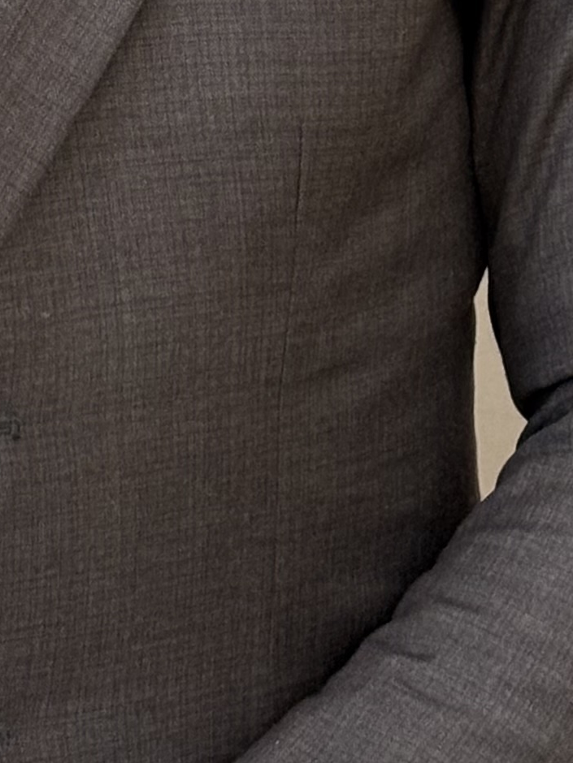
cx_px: -25
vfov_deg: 8.7
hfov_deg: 6.6
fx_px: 4922
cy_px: -327
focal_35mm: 223
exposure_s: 1/50
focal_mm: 5.96
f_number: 1.6
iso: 64
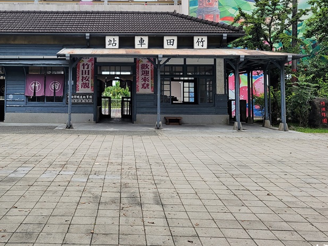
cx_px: 109
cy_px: 74
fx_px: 398
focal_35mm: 42
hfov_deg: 44.1
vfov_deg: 33.9
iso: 40
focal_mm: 5.4
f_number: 1.8
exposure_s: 1/829
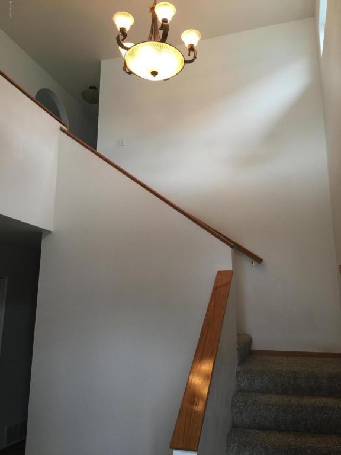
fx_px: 381
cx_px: 170
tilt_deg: +13.2
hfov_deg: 48.2
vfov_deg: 61.7
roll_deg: -0.5
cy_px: 228
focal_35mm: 29
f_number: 2.2
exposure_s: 1/30
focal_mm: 4.15
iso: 32
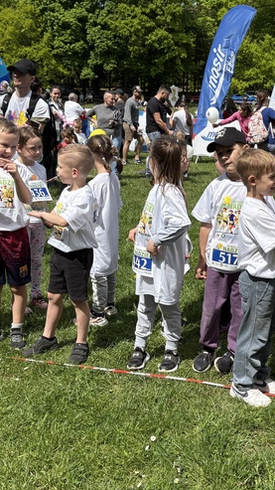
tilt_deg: -10.8
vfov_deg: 42.1
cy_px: 232
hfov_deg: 24.0
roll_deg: -2.4
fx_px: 636
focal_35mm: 49
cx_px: 224
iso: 50
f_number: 1.6
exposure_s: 1/2639
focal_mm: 5.96
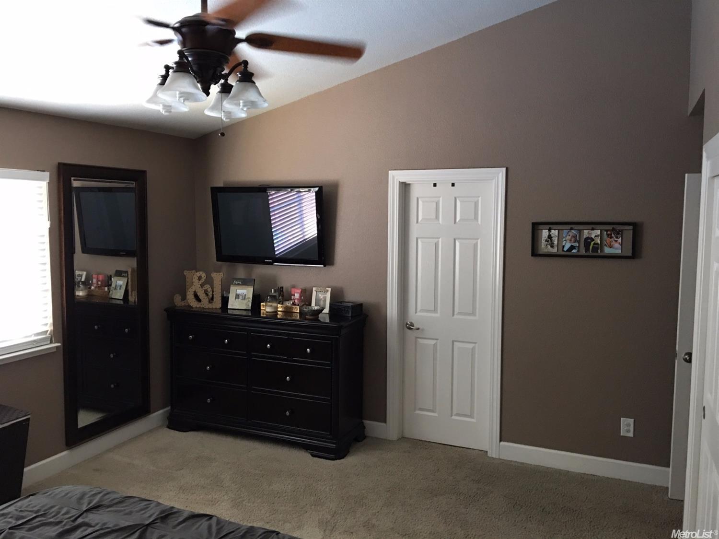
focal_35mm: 29
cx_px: 360
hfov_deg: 61.7
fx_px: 602
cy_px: 270
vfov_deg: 48.2
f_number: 2.2
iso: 80
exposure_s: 1/8
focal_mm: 4.15
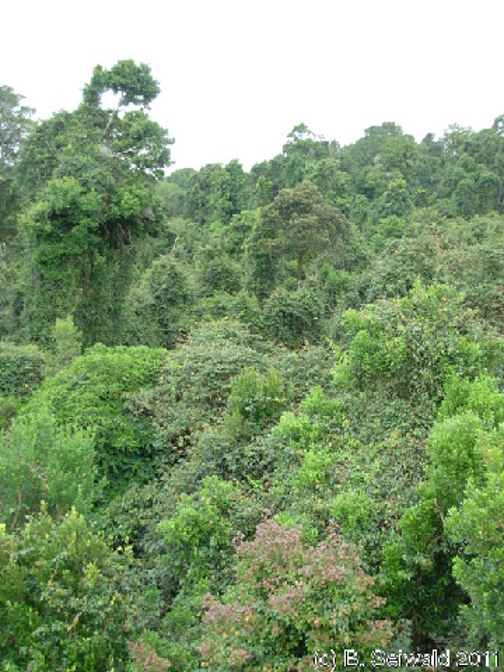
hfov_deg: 37.7
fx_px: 738
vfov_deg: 49.0
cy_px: 336
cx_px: 252
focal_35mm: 38
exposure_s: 1/73.9
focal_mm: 6.3
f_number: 2.9
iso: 79
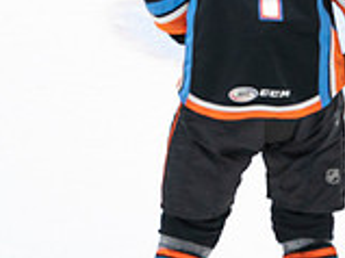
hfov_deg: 2.4
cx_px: 530
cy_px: -61
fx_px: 8296
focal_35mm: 833
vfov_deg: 1.8
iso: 1600
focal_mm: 200
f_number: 4
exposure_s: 1/640
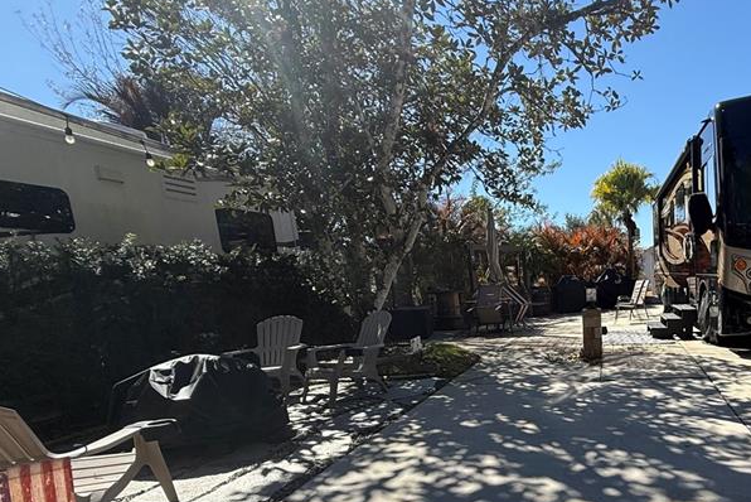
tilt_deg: -8.0
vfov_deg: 49.4
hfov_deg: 64.9
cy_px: 375
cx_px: 605
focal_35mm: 25
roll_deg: +2.3
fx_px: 522
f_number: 2.2
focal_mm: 2.22
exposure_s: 1/1087
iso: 50
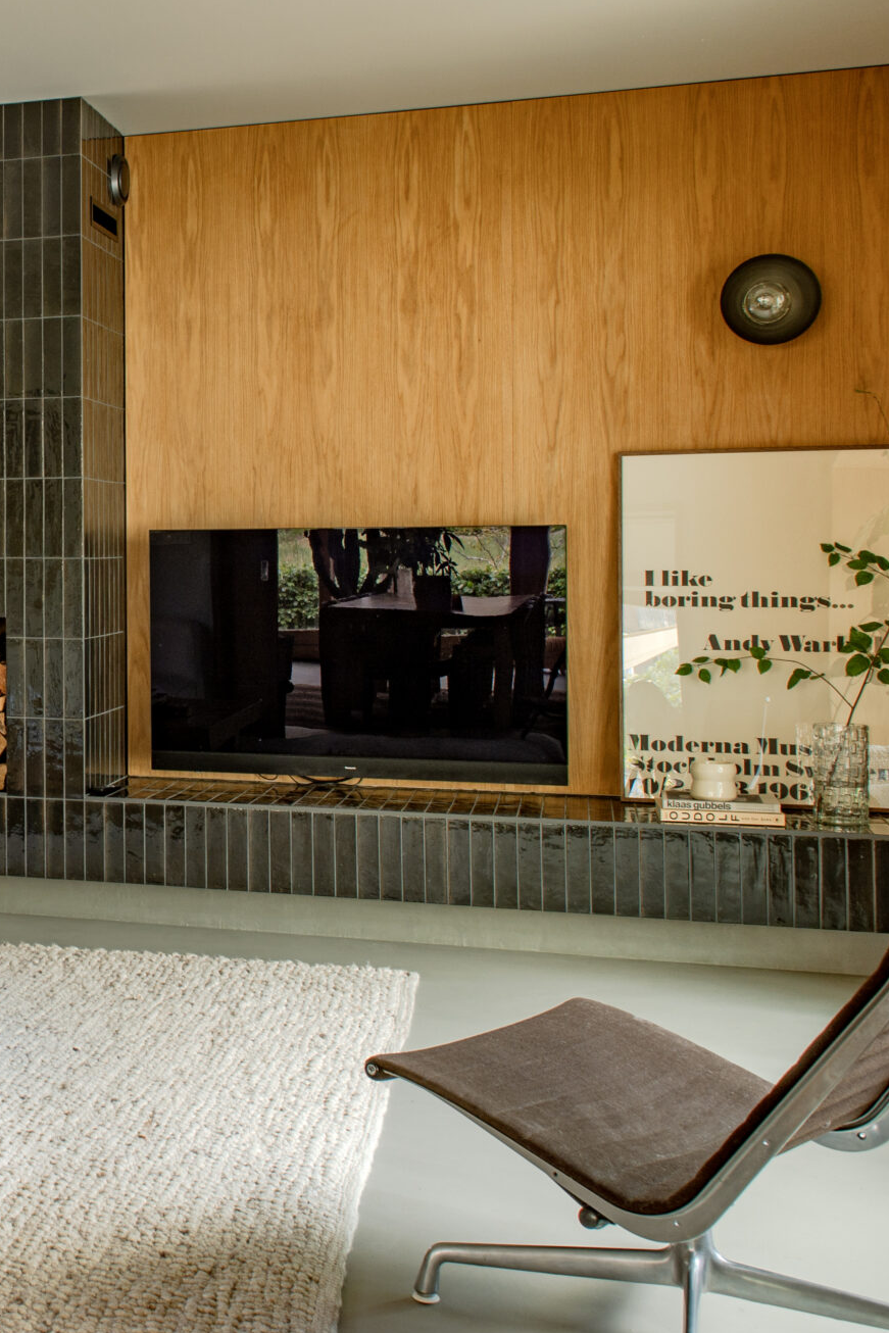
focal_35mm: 47
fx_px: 1740
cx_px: -138
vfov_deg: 41.9
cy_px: 598
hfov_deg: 26.0
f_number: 11
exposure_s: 1/5
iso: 160
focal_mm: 24
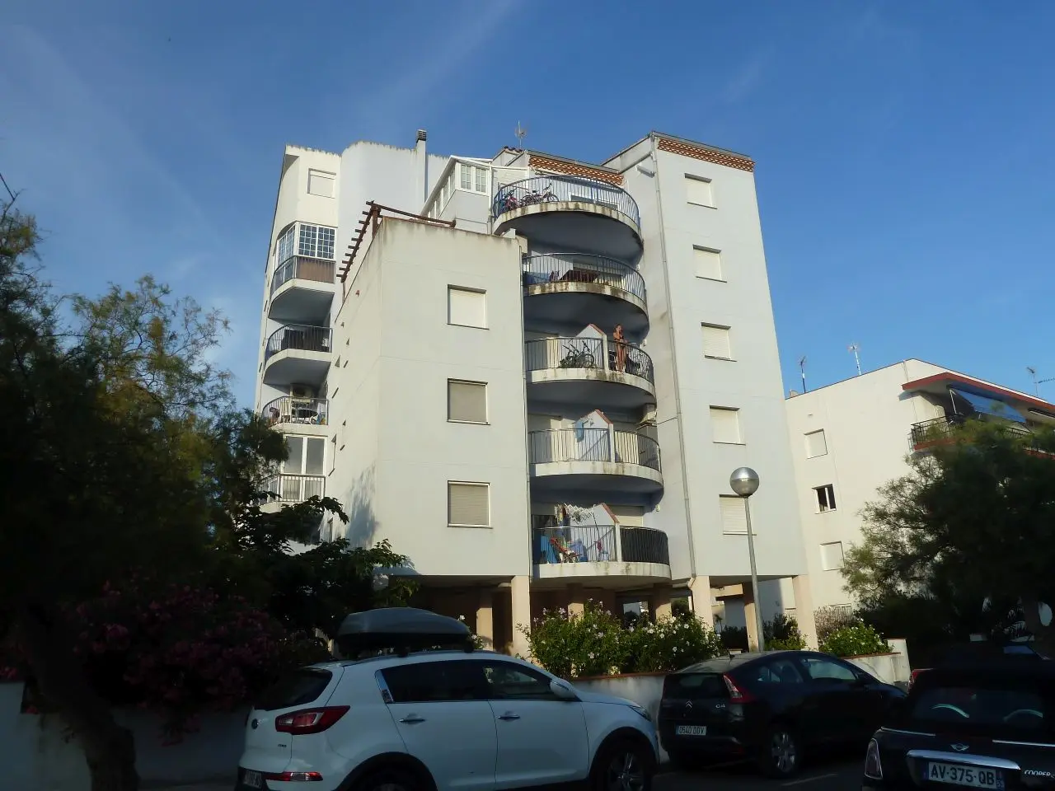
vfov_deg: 54.9
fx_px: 762
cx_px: 528
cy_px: 396
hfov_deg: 69.4
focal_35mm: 25
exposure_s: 1/400
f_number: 4
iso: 80
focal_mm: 4.1
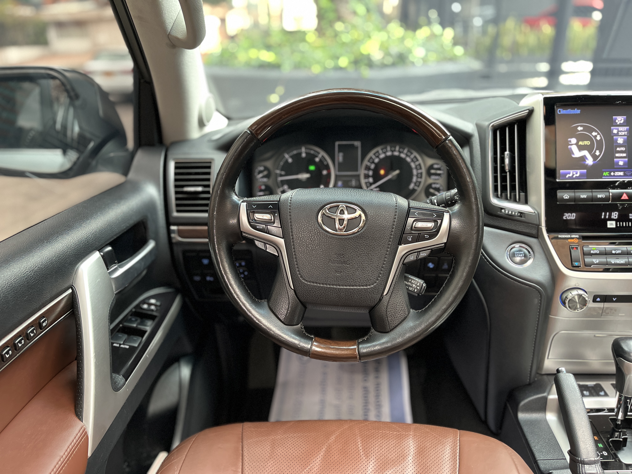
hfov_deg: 67.3
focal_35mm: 26
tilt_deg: -22.9
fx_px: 475
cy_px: 237
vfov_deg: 53.1
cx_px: 316
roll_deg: +0.7
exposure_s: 1/60
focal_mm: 5.1
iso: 400
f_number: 1.6
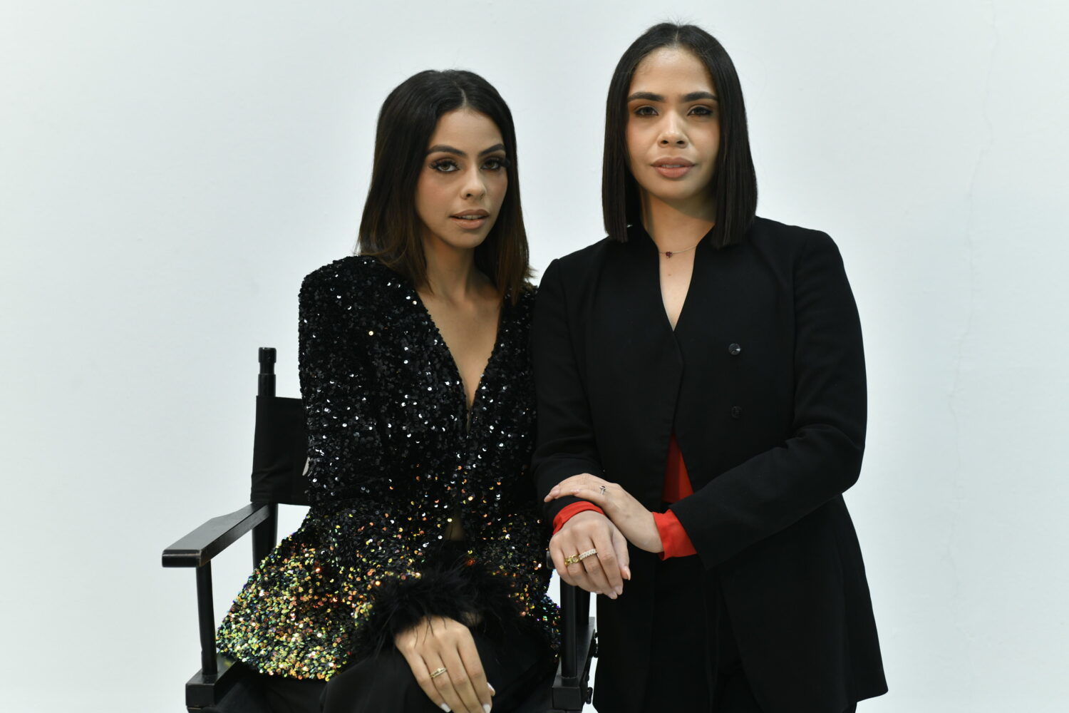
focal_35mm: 60
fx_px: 1782
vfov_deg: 22.6
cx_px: 534
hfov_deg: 33.4
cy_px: 356
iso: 800
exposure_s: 1/125
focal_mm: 60
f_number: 4.5
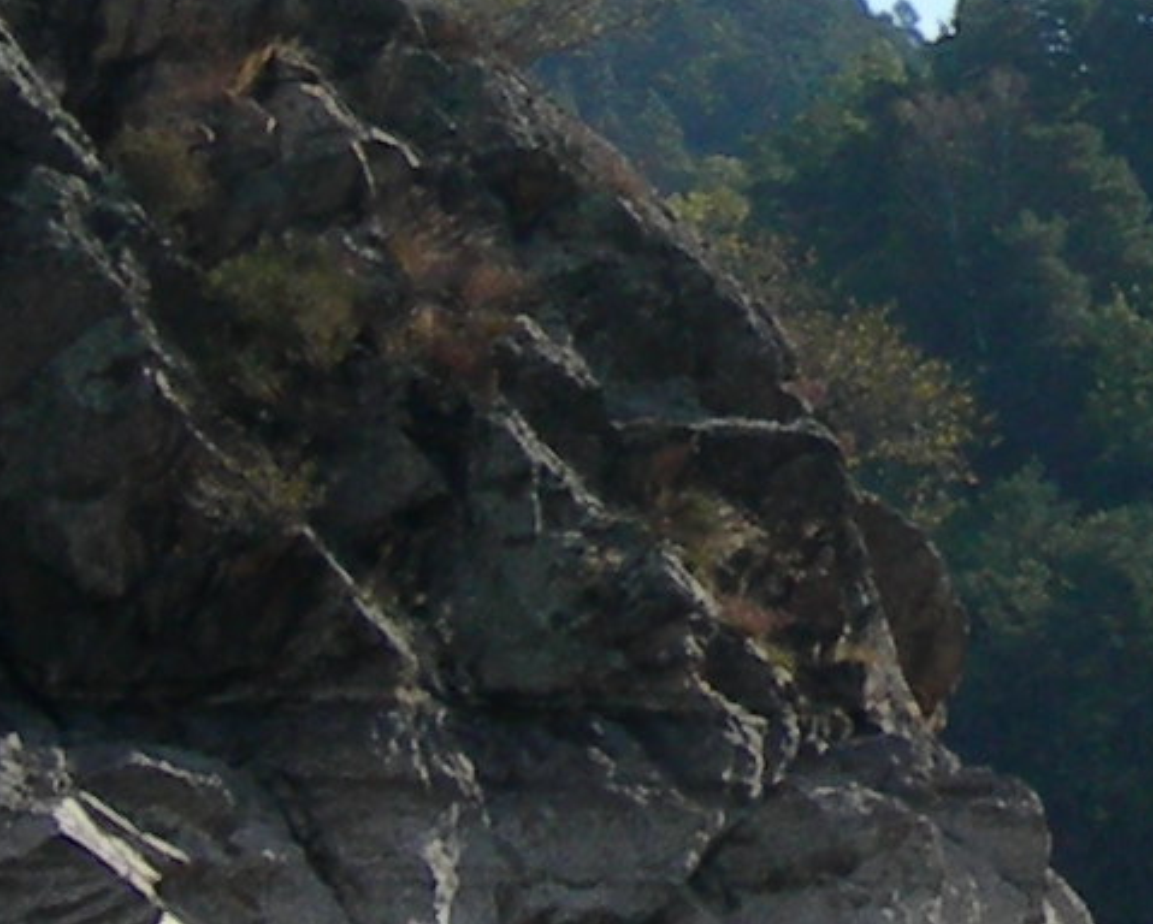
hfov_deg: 6.0
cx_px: 1916
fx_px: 10895
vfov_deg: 4.9
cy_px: 135
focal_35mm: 319
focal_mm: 10.6
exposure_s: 1/400
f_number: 5.4
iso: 50
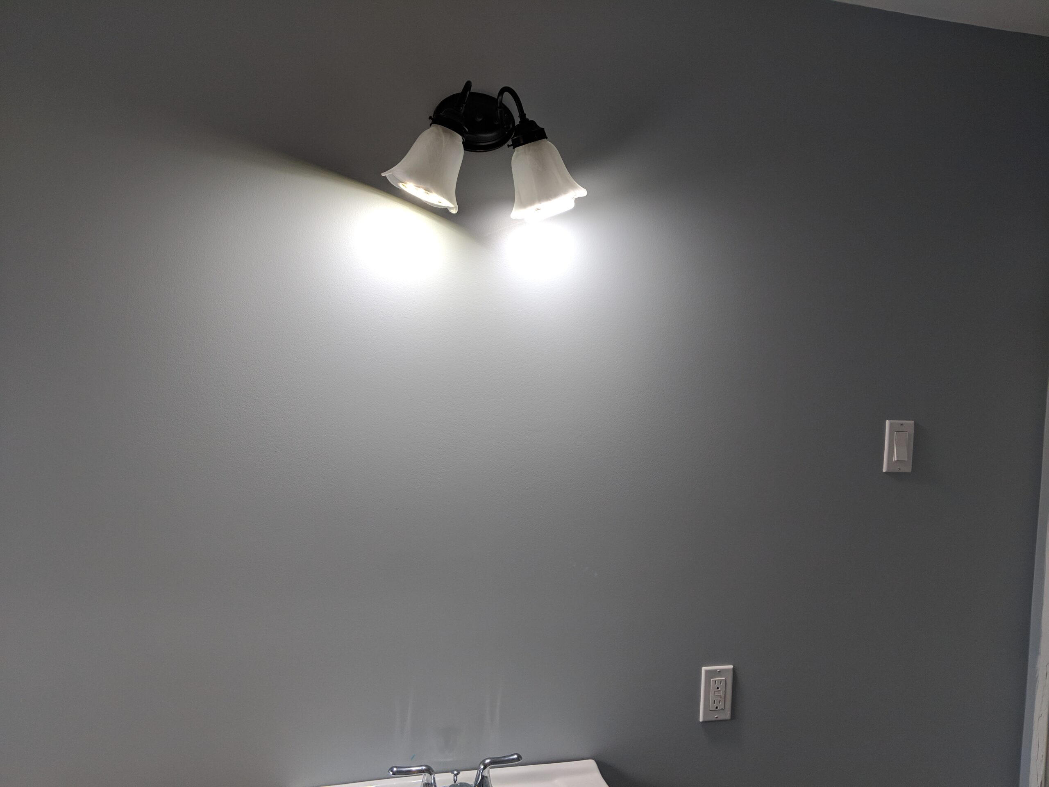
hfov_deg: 65.3
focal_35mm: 27
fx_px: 818
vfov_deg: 51.4
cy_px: 394
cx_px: 524
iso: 55
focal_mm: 4.44
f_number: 1.8
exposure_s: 1/125
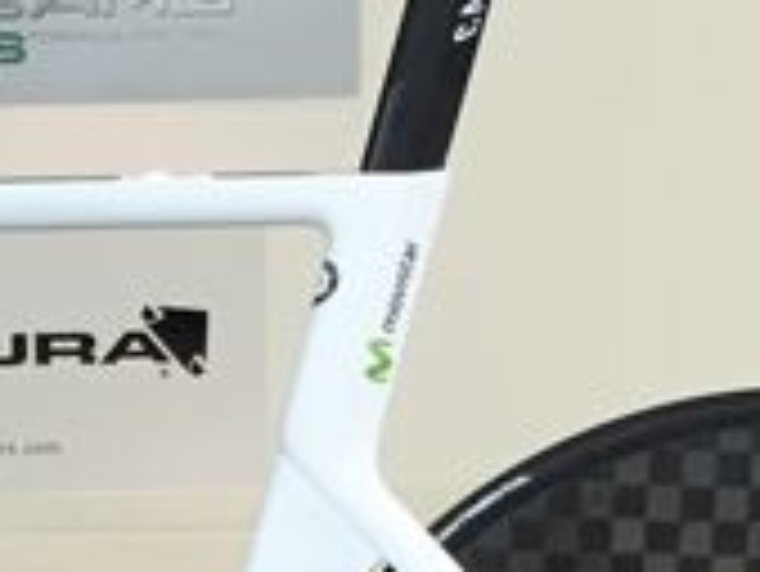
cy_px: 649
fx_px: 3405
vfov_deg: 9.5
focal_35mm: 155
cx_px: -76
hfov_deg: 12.5
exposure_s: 1/33
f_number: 2.2
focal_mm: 4.15
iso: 64
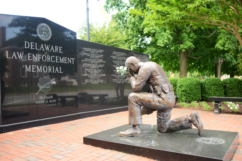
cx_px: 121
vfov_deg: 41.1
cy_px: 80
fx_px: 215
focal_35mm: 32
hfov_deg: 58.7
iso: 250
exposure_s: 1/125
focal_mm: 32
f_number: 3.8
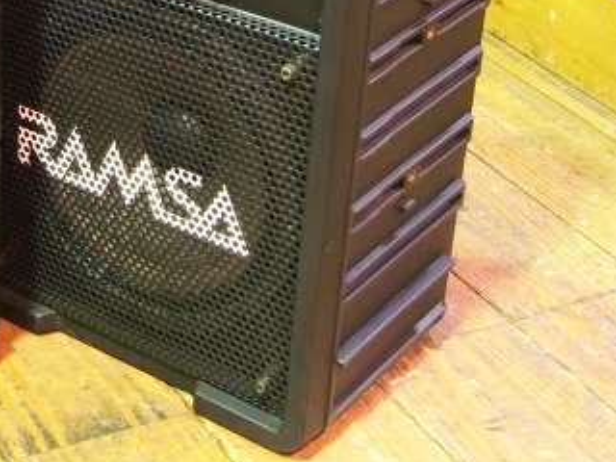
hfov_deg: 20.7
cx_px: 13
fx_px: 1637
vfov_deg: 15.9
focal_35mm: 92
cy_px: 40
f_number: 3.3
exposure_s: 1/6
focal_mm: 8.2
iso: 400
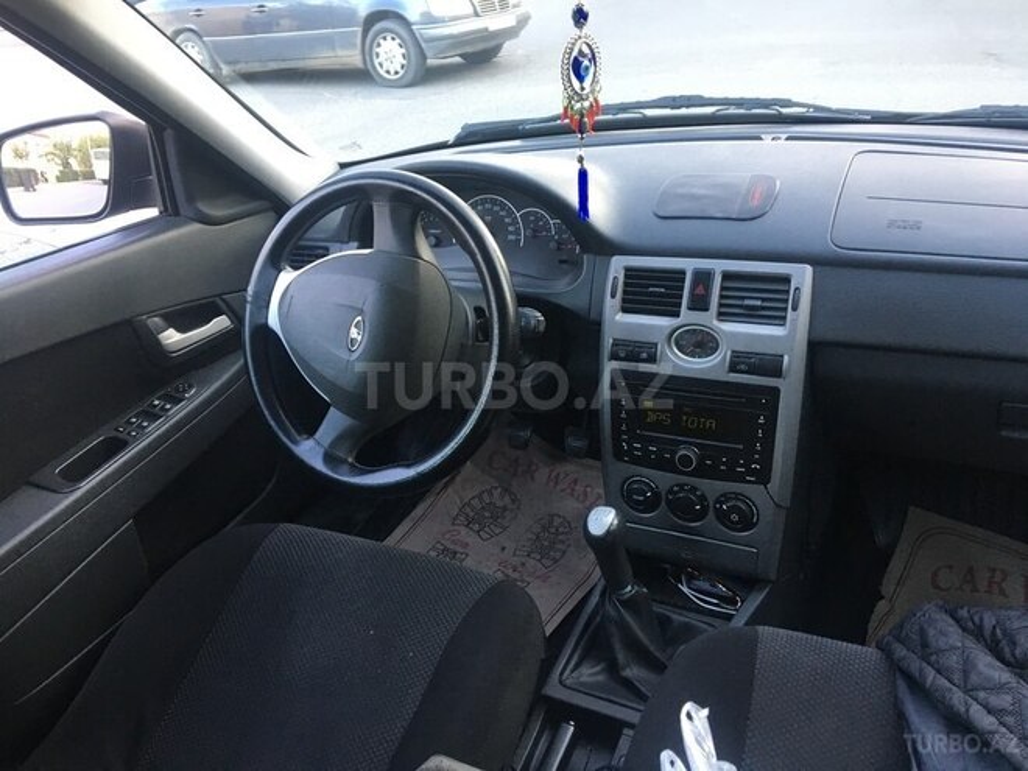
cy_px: 386
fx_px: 861
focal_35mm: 29
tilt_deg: -26.1
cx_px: 514
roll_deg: +2.0
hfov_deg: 61.7
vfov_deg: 48.2
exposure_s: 1/33
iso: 50
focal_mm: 4.15
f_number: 2.2
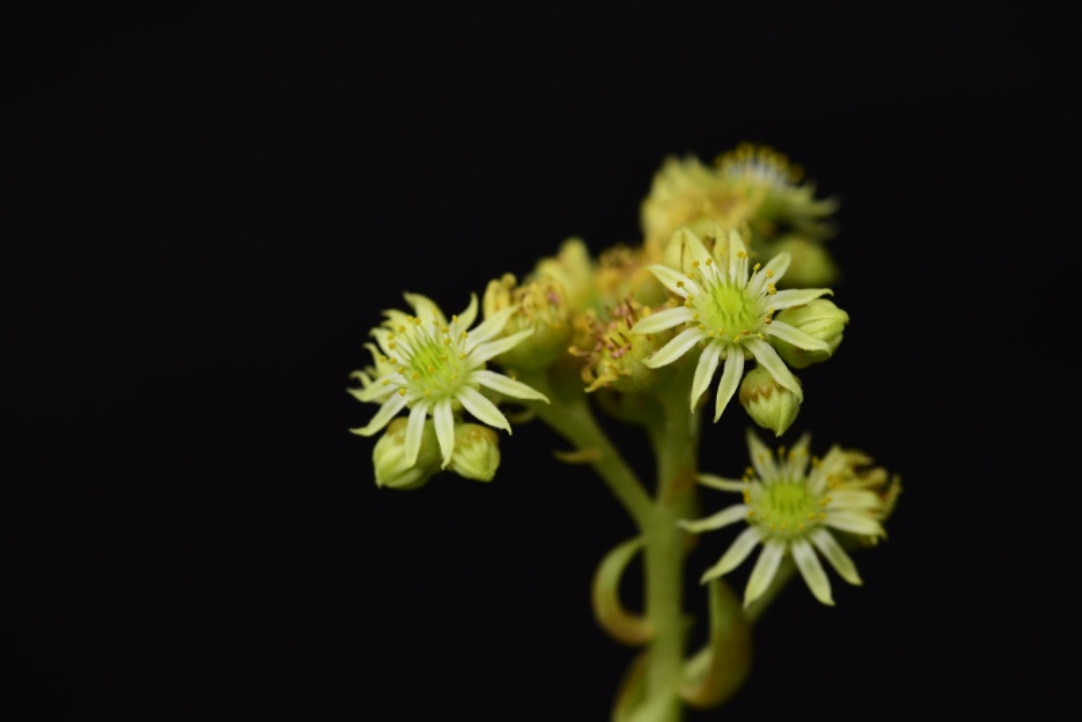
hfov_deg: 19.4
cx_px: 541
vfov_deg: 13.1
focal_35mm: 105
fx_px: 3157
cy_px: 361
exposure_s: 1/320
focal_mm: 105
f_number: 13
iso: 400
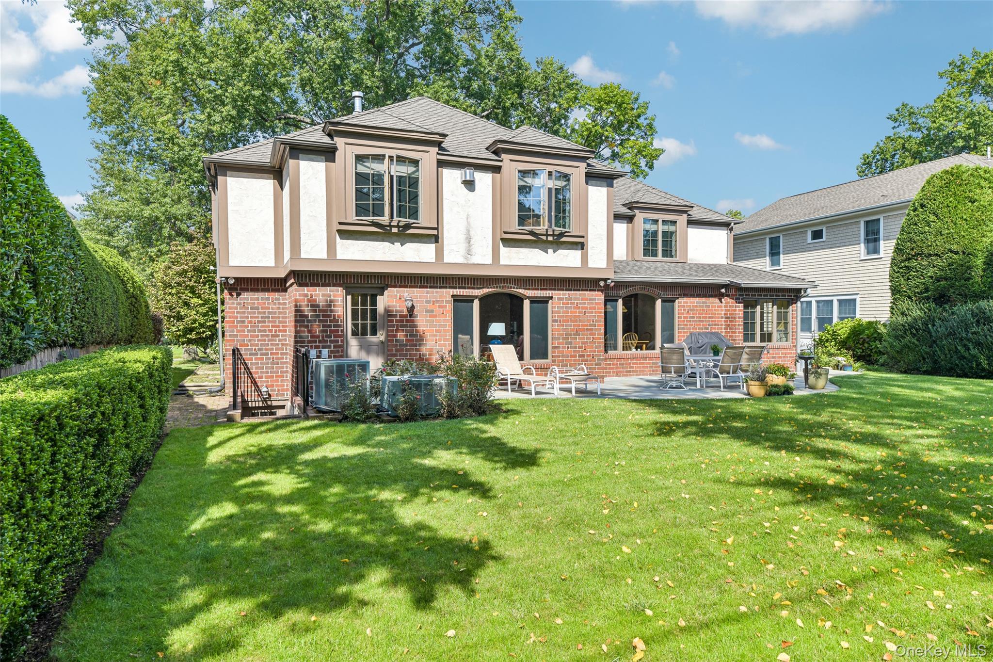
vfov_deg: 53.1
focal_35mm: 24
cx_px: 496
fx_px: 662
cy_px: 331
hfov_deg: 73.7
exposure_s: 1/200
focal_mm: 24
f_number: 9
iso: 125
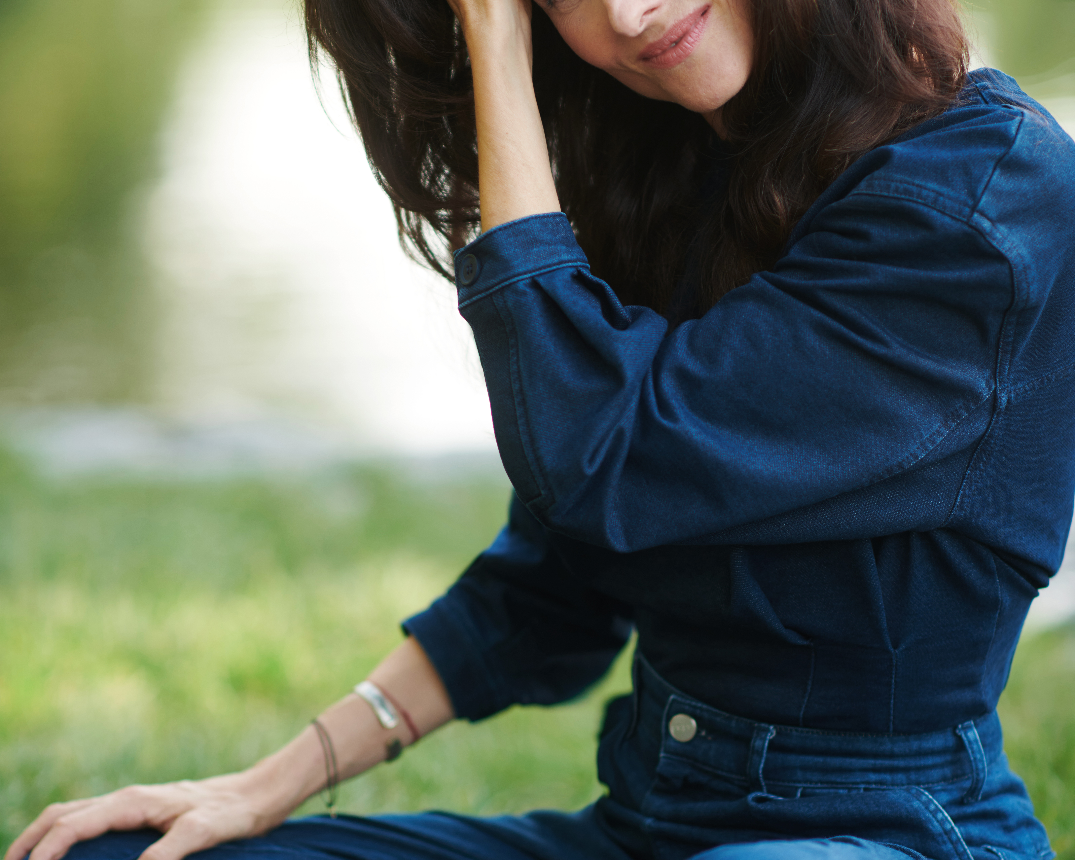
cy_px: 412
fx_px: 3818
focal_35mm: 120
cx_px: 536
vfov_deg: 12.9
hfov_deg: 16.0
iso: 200
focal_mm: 85
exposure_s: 1/500
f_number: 2
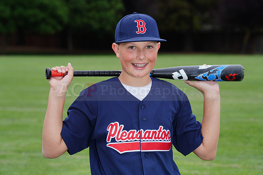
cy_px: 88
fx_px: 1271
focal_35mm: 174
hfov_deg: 11.8
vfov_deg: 7.9
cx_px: 132
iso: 200
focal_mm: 174
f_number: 9
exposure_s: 1/200
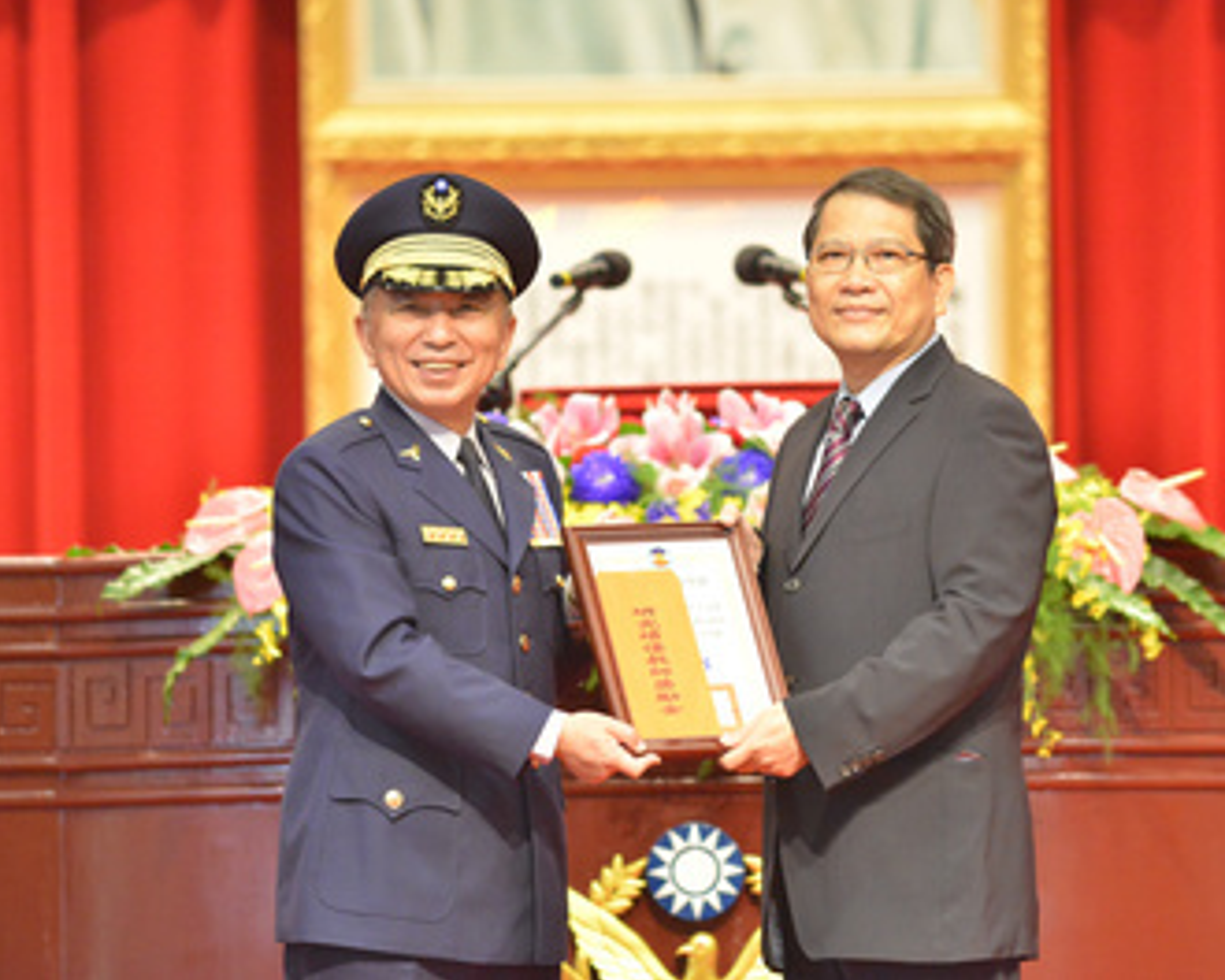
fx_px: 12363
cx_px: 605
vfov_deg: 4.5
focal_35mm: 341
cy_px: 488
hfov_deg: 5.7
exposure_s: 1/250
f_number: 6.3
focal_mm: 300
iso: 6400
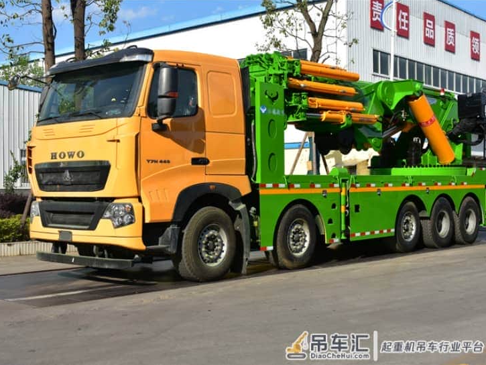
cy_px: 182
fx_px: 710
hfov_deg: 37.8
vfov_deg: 28.8
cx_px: 257
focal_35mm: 51
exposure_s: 1/320
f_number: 9
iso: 200
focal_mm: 31
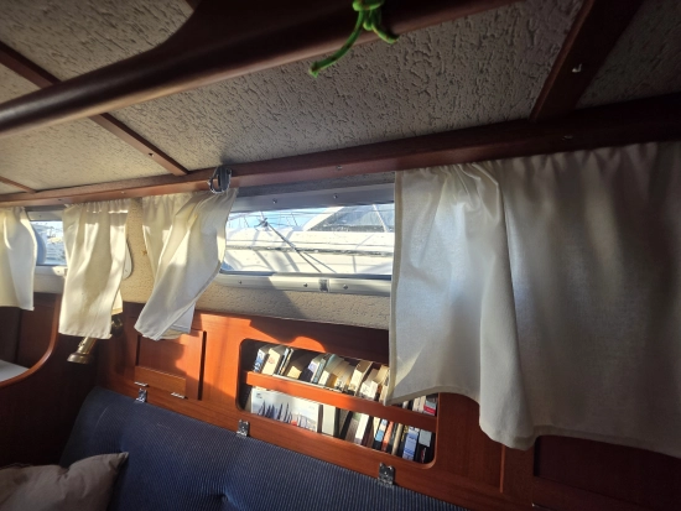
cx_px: 340
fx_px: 256
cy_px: 256
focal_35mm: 13
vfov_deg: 90.0
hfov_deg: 106.2
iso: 40
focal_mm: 2.2
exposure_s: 1/100
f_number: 1.9
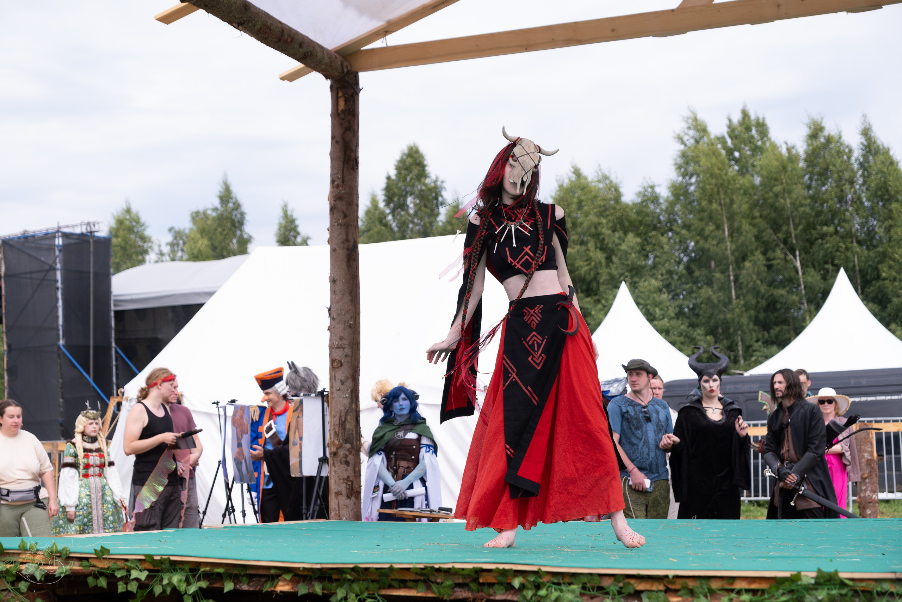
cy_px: 301
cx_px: 451
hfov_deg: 29.7
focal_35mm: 68
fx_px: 1704
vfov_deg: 20.0
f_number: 3.6
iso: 250
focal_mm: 45.5
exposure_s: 1/1250
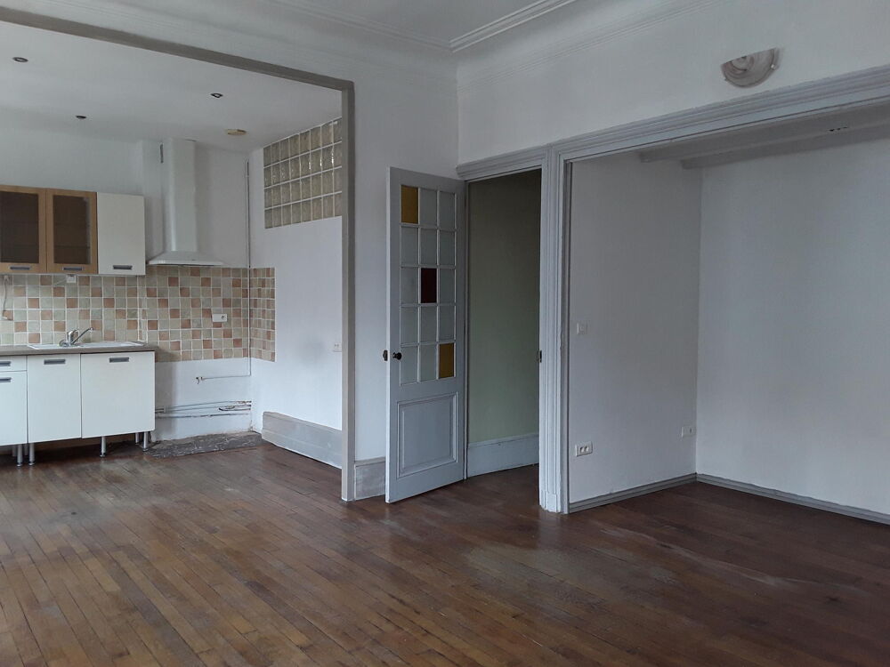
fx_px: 694
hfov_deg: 65.3
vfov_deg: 51.4
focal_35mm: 27
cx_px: 445
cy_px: 334
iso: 40
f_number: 1.9
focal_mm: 2.91
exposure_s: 1/40
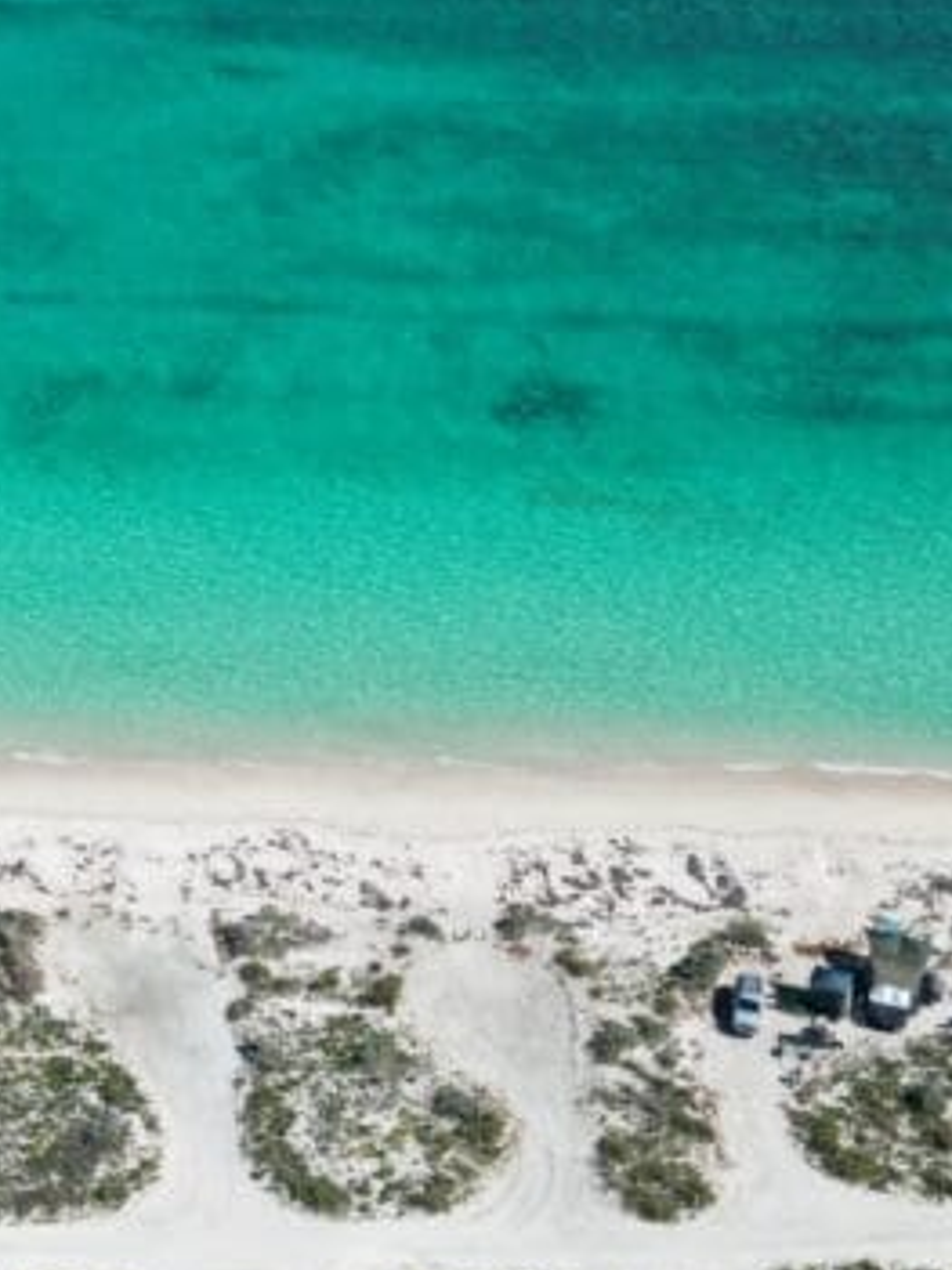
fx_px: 2568
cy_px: 507
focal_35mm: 70
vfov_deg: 27.7
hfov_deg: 20.3
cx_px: -29
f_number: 1.7
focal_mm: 6.72
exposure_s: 1/4000
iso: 140
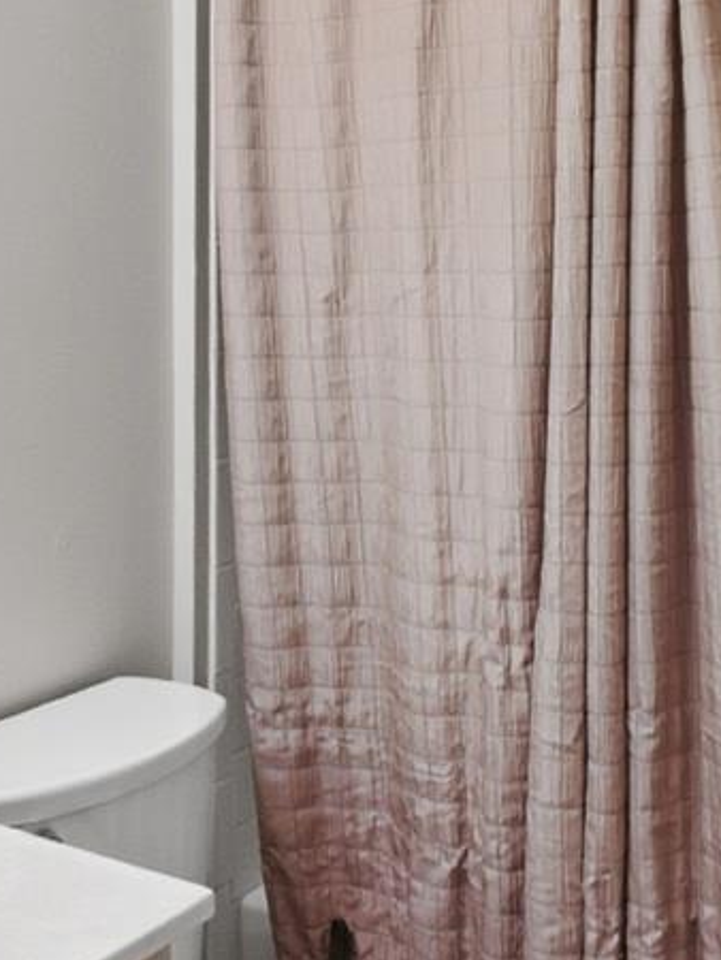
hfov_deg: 29.8
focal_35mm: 48
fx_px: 1332
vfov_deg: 38.9
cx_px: 182
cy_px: 281
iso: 100
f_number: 4
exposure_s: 1/30
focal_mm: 10
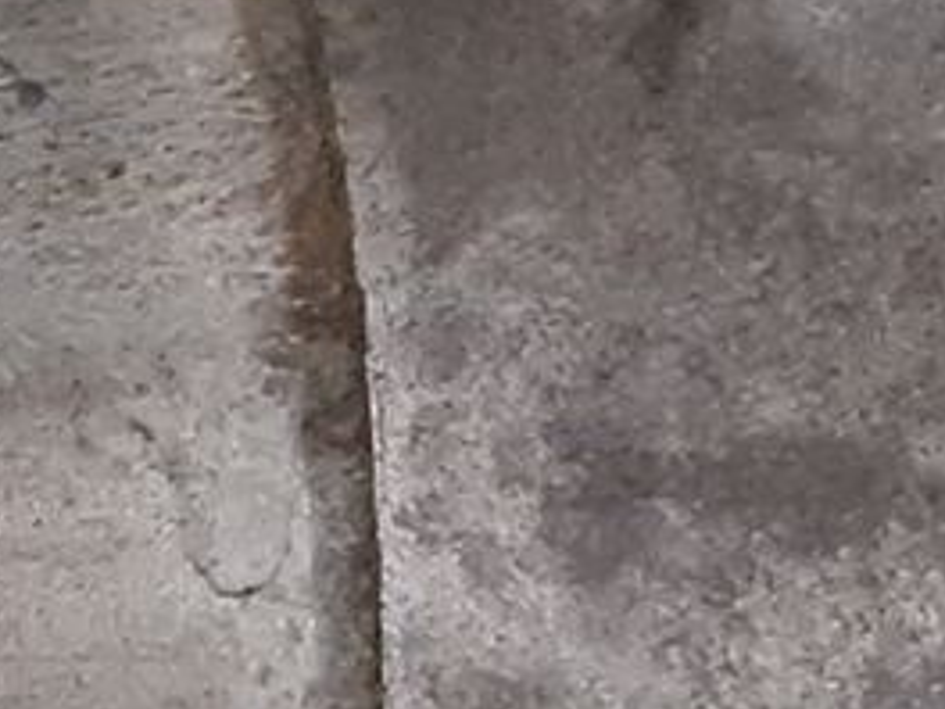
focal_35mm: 202
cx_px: -598
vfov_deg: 7.4
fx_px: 5515
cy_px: 351
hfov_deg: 9.4
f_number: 1.7
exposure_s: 1/50
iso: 200
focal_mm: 3.93
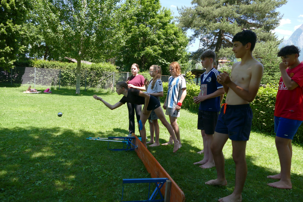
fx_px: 210
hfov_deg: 71.5
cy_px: 101
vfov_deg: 51.3
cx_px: 152
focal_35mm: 25
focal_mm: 9.14
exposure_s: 1/640
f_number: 2.8
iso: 125
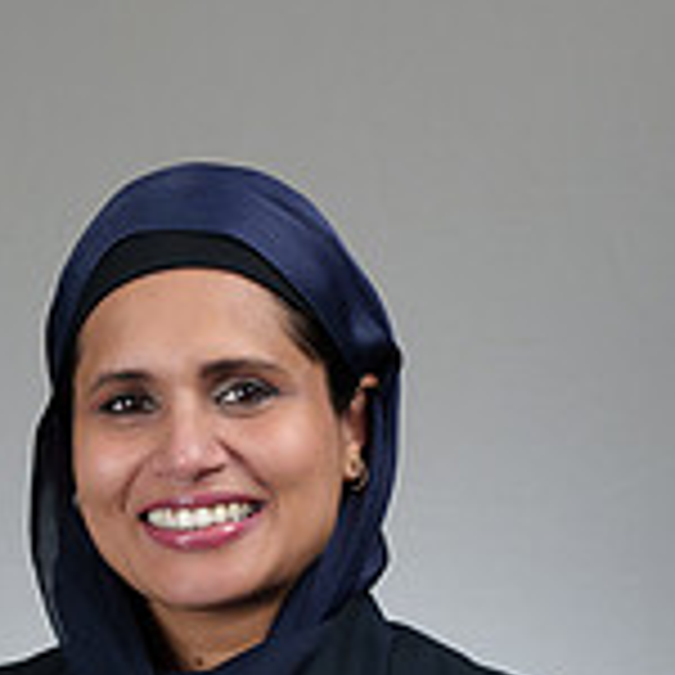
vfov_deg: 10.6
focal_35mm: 164
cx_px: 216
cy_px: 596
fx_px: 3618
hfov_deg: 10.6
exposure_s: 1/250
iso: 640
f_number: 4
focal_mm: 50
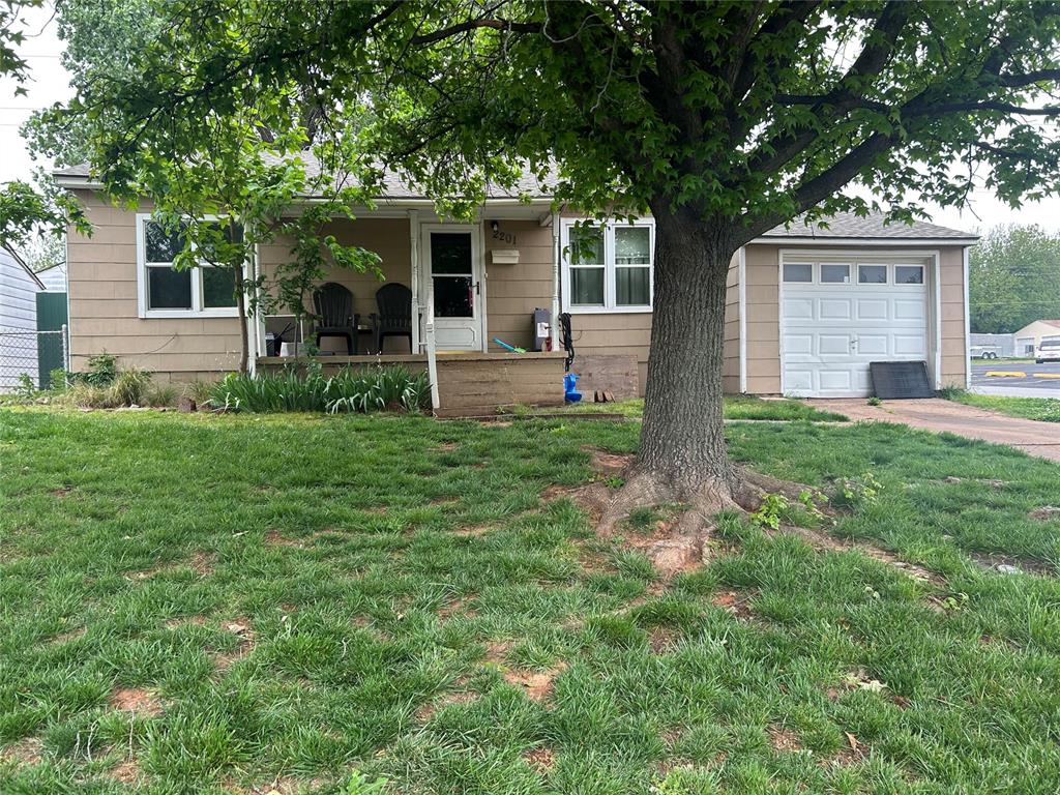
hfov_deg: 67.3
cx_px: 530
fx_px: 796
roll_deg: +0.6
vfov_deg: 53.1
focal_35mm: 26
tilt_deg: -0.9
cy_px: 398
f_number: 1.5
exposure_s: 1/168
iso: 40
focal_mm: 5.7
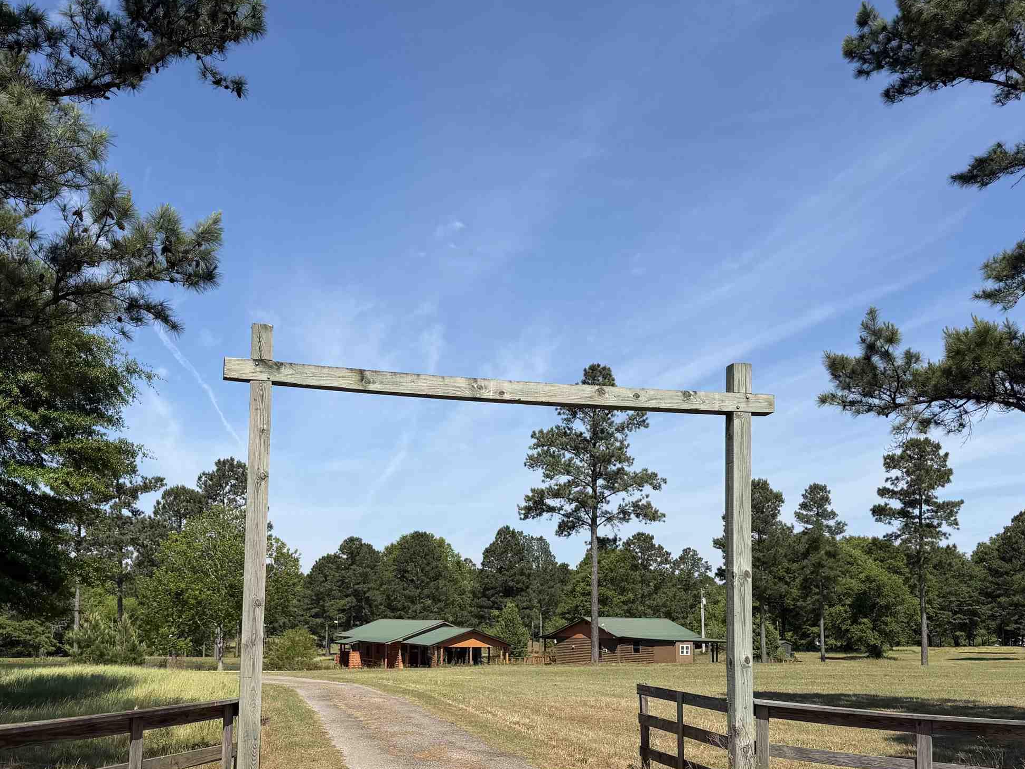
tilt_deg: +4.7
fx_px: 1125
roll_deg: -1.4
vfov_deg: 37.3
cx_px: 473
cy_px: 511
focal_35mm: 38
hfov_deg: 48.9
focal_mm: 6.76
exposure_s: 1/5714
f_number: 1.78
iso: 80
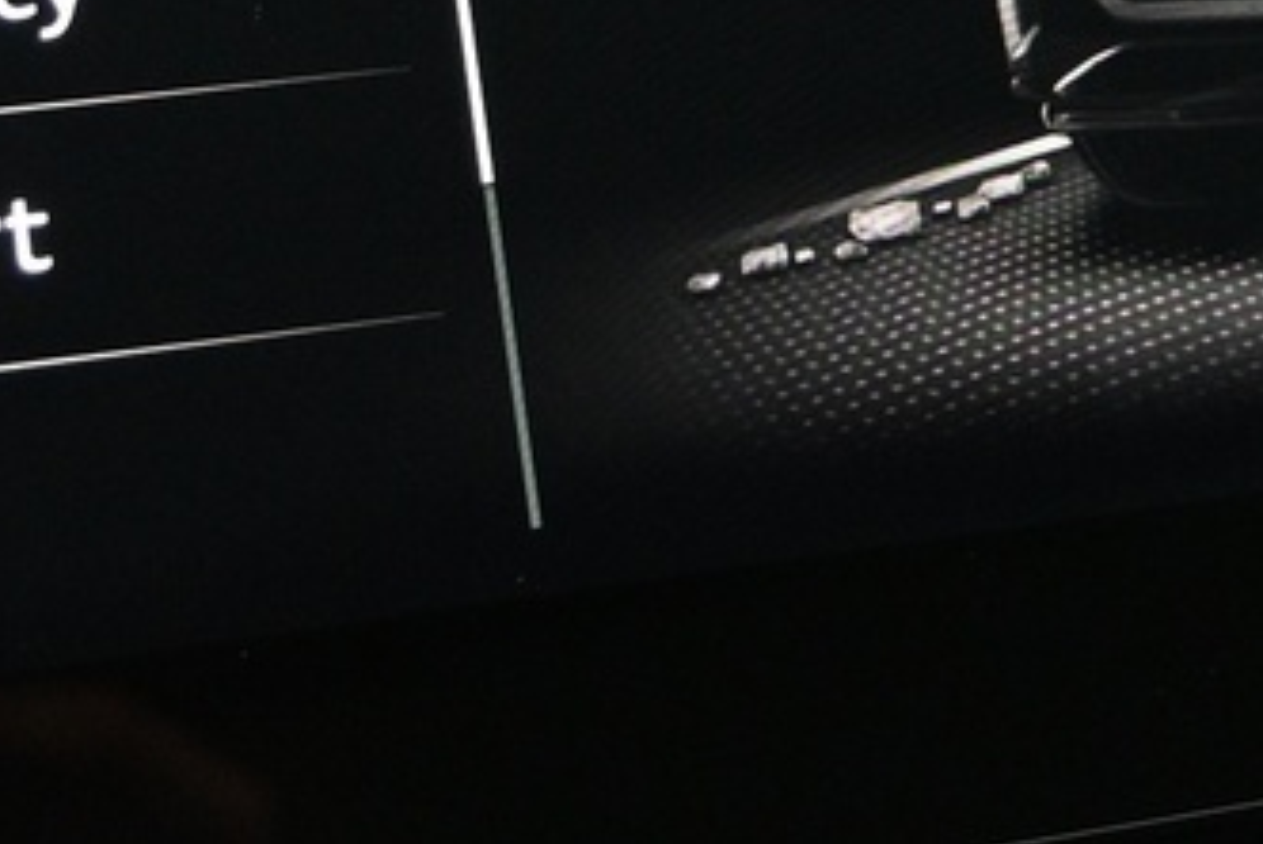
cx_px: 917
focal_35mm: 117
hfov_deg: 17.4
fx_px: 4108
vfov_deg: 11.5
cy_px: -167
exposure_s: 1/50
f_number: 3.5
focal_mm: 16
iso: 1600
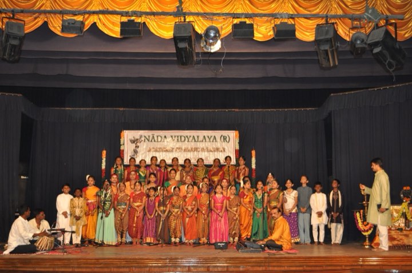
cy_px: 136
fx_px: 549
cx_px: 206
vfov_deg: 28.0
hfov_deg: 41.2
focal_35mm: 48
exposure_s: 1/60
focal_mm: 32
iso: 800
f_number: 4.8
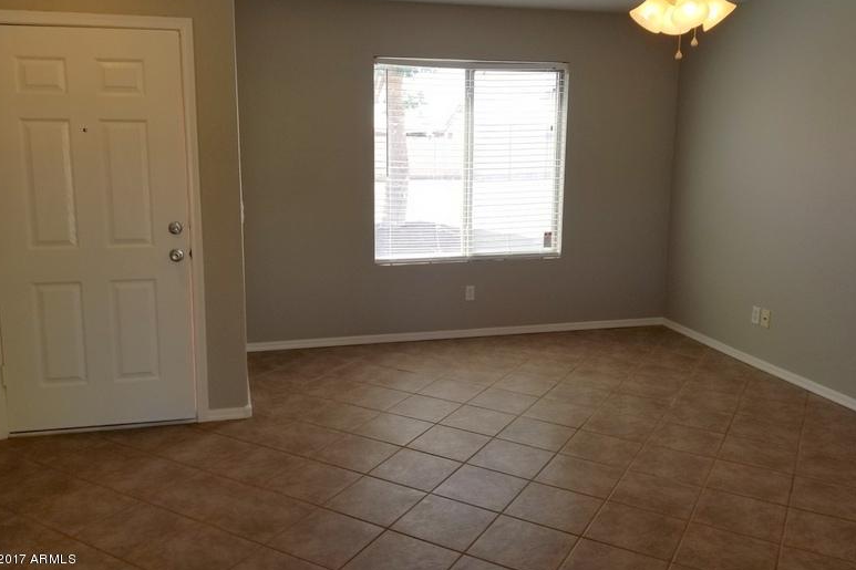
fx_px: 666
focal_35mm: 28
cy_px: 252
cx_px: 433
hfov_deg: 65.5
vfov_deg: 46.3
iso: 50
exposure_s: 1/189
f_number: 1.7
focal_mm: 4.25
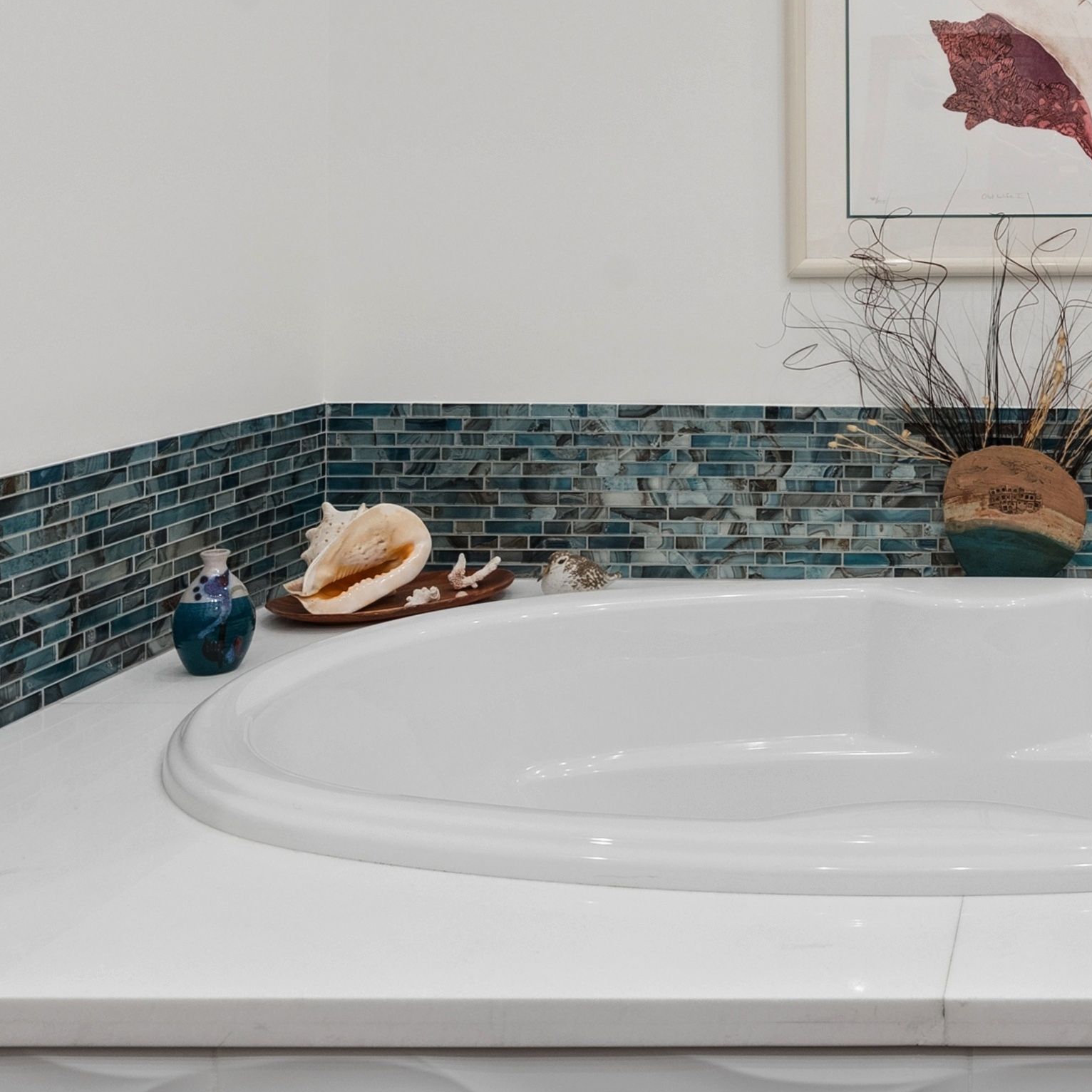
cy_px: 273
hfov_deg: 37.5
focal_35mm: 40
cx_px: 1089
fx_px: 1428
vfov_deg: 40.7
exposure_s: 1/30
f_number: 9
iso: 640
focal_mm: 17
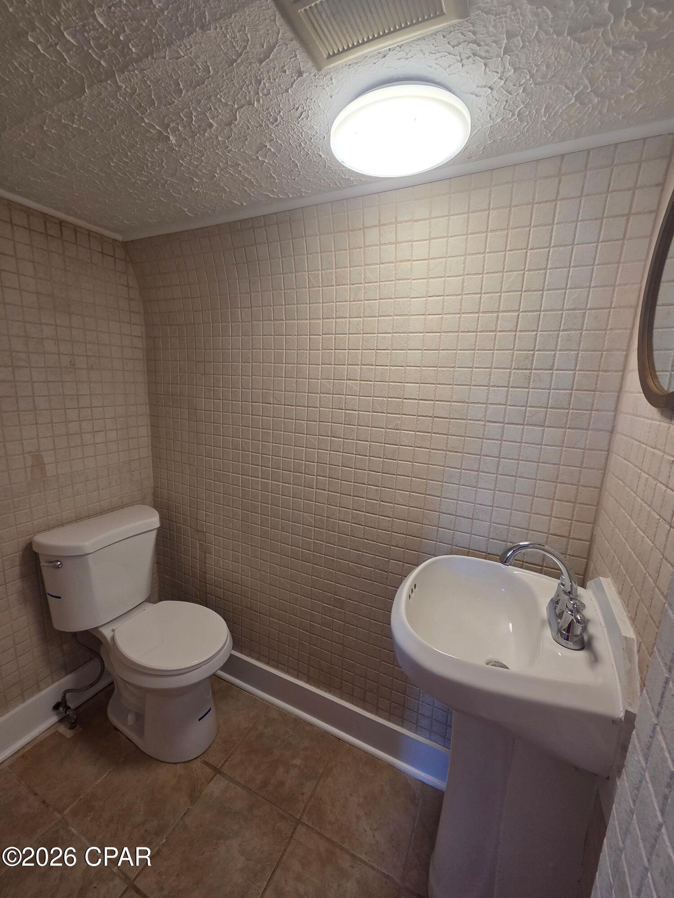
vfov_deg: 106.2
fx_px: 337
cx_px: 337
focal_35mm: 13
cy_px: 449
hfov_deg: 89.9
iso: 125
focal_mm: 2.2
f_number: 2.2
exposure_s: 1/120
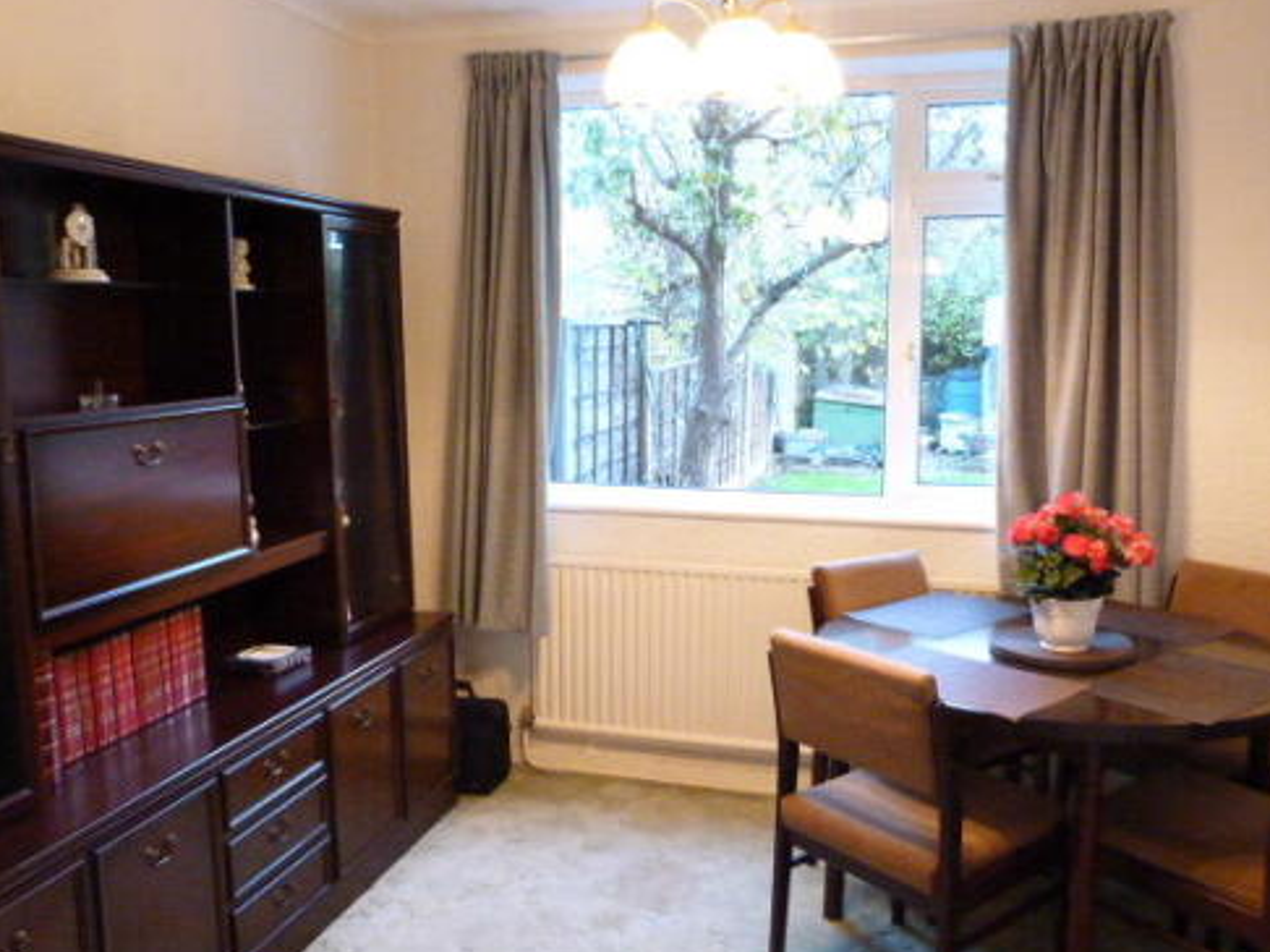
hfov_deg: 60.0
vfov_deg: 46.8
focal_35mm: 30
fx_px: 1100
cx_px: 628
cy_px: 472
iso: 800
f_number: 2.8
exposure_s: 1/30
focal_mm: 4.5
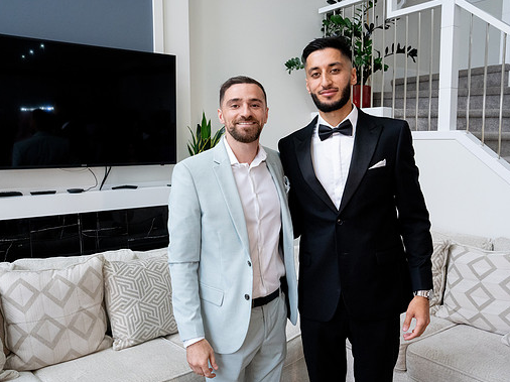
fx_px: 471
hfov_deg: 56.8
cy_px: 194
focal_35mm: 32
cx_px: 258
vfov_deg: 44.1
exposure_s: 1/160
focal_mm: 29
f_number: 9
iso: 5000
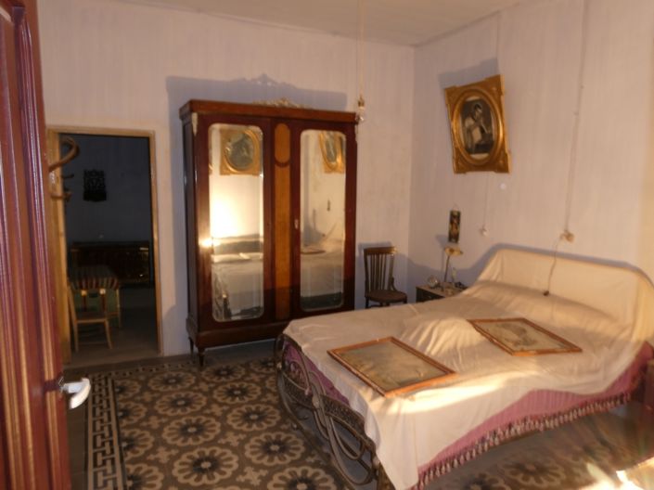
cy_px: 245
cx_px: 327
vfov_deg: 56.8
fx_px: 453
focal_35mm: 24
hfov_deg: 71.6
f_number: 3.3
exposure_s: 1/1.3
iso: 80
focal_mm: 4.3
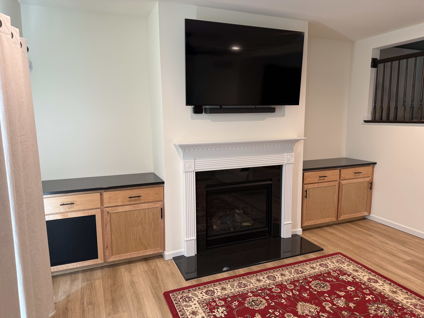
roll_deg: +0.1
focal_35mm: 24
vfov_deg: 56.8
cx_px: 212
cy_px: 159
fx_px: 294
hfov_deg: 71.6
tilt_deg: -8.1
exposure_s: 1/60
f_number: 1.78
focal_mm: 6.76
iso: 125
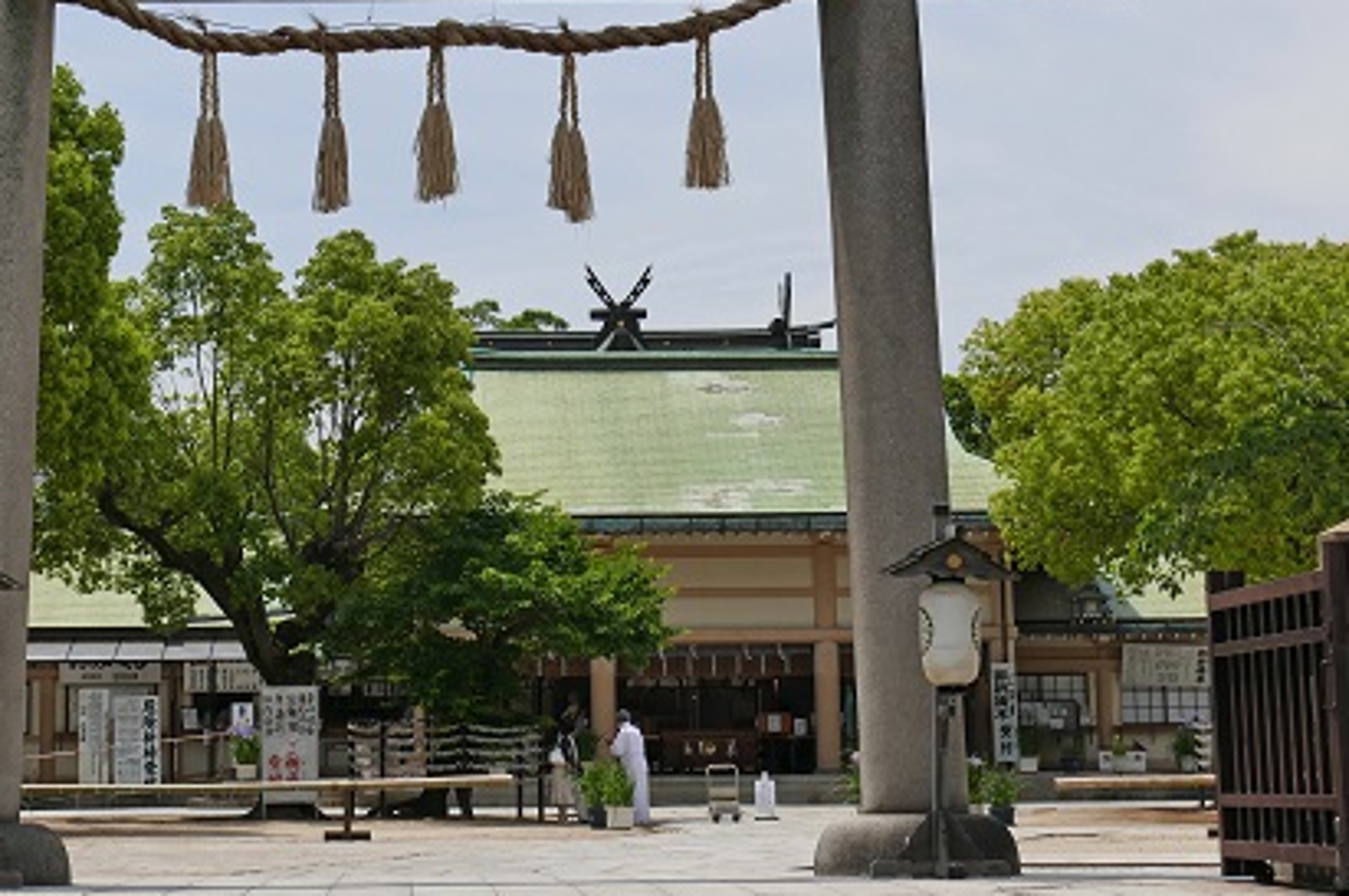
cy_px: 246
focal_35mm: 81
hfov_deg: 24.9
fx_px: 3032
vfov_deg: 16.7
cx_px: 440
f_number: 4.5
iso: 125
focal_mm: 19.11
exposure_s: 1/2500
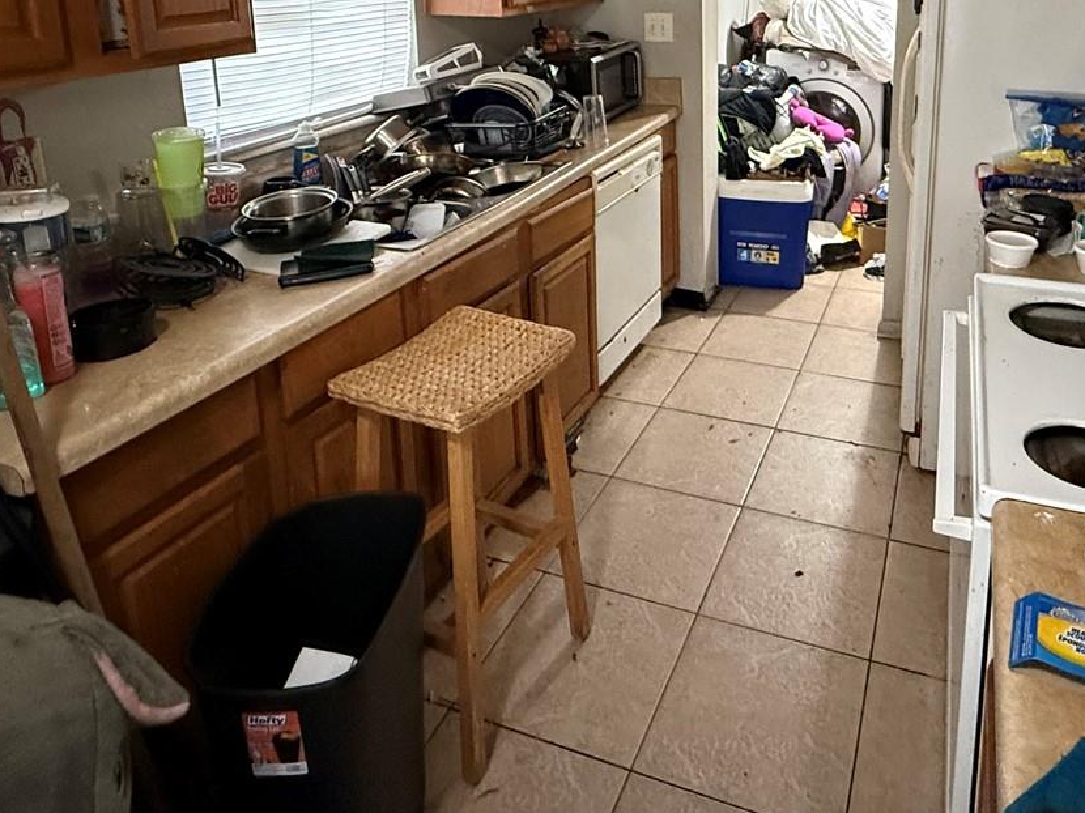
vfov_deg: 47.3
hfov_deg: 64.1
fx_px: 846
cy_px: 115
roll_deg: +0.3
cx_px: 695
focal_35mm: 27
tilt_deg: -10.8
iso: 800
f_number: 2.2
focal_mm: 2.22
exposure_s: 1/60
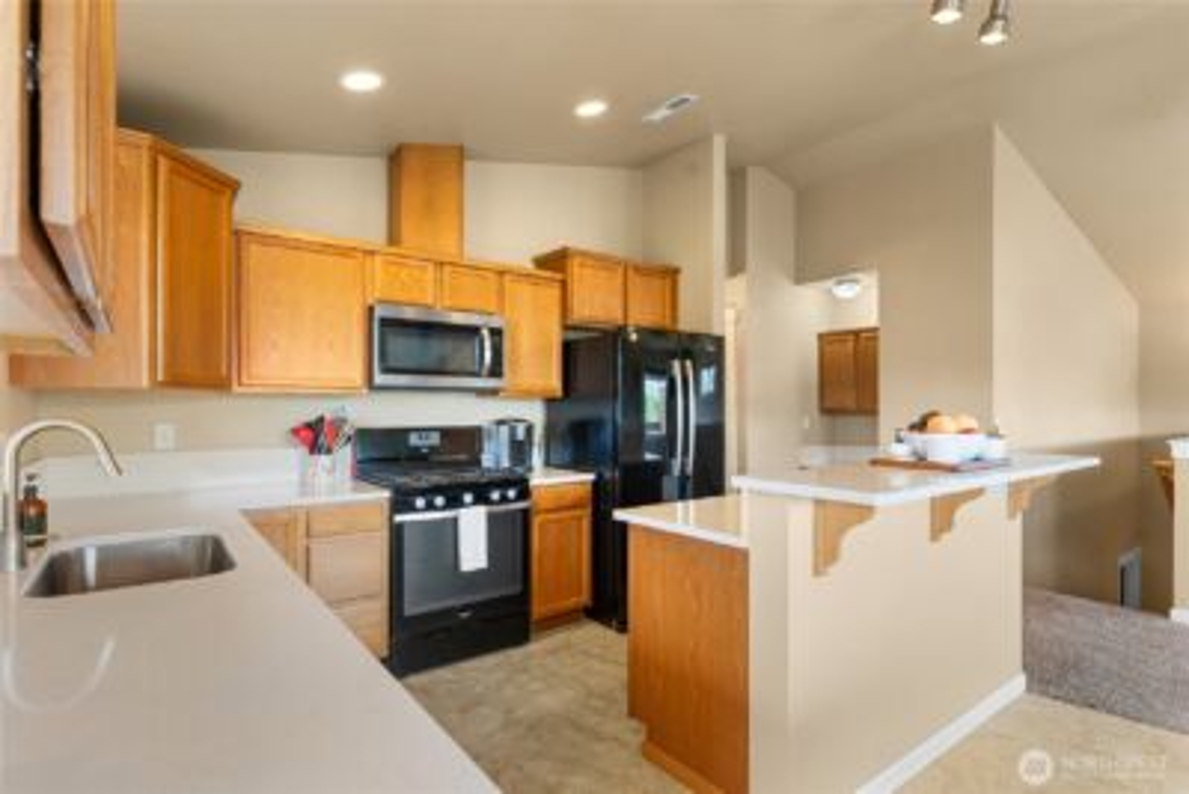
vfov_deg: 70.5
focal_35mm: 17
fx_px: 562
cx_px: 594
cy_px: 397
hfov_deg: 93.3
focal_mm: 17
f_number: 9
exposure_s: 1/5
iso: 400
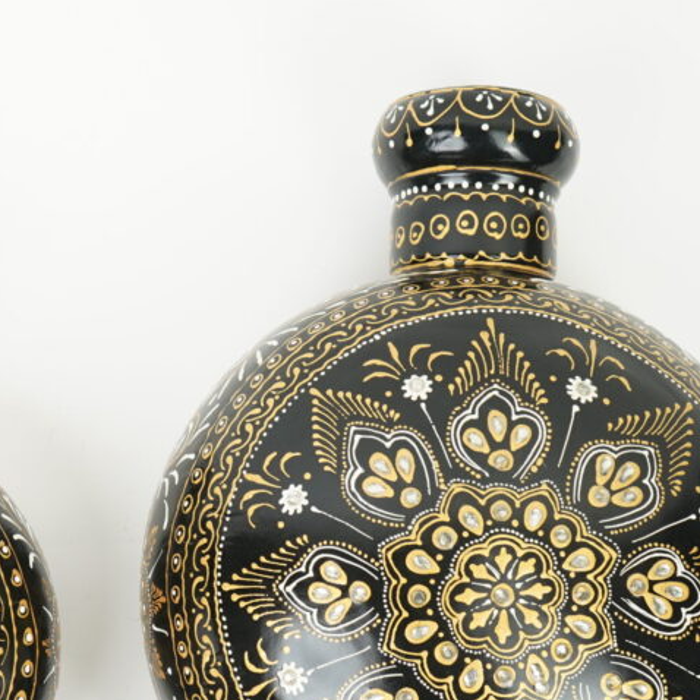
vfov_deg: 21.4
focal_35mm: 81
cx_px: 126
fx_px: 1853
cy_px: 369
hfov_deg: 21.1
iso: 1250
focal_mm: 38
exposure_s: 1/320
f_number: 6.3
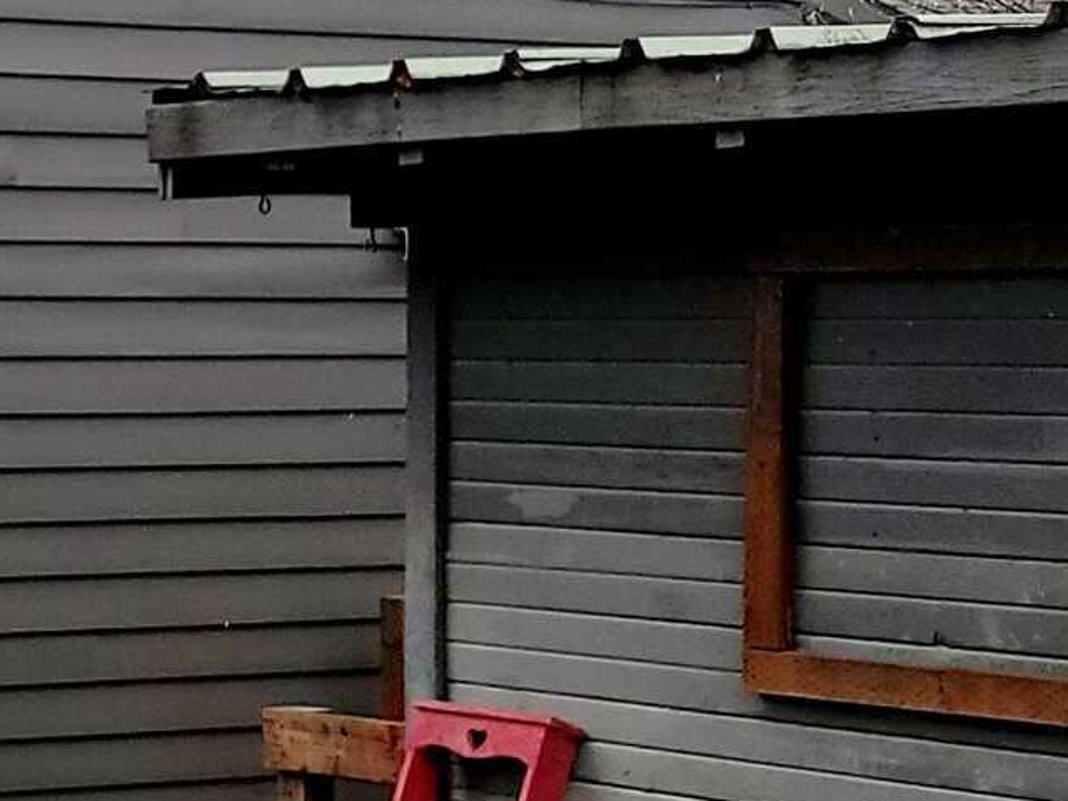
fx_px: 3702
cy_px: 370
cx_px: -743
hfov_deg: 14.7
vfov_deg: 12.3
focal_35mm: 120
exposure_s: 1/1000
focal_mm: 7
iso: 20
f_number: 1.8
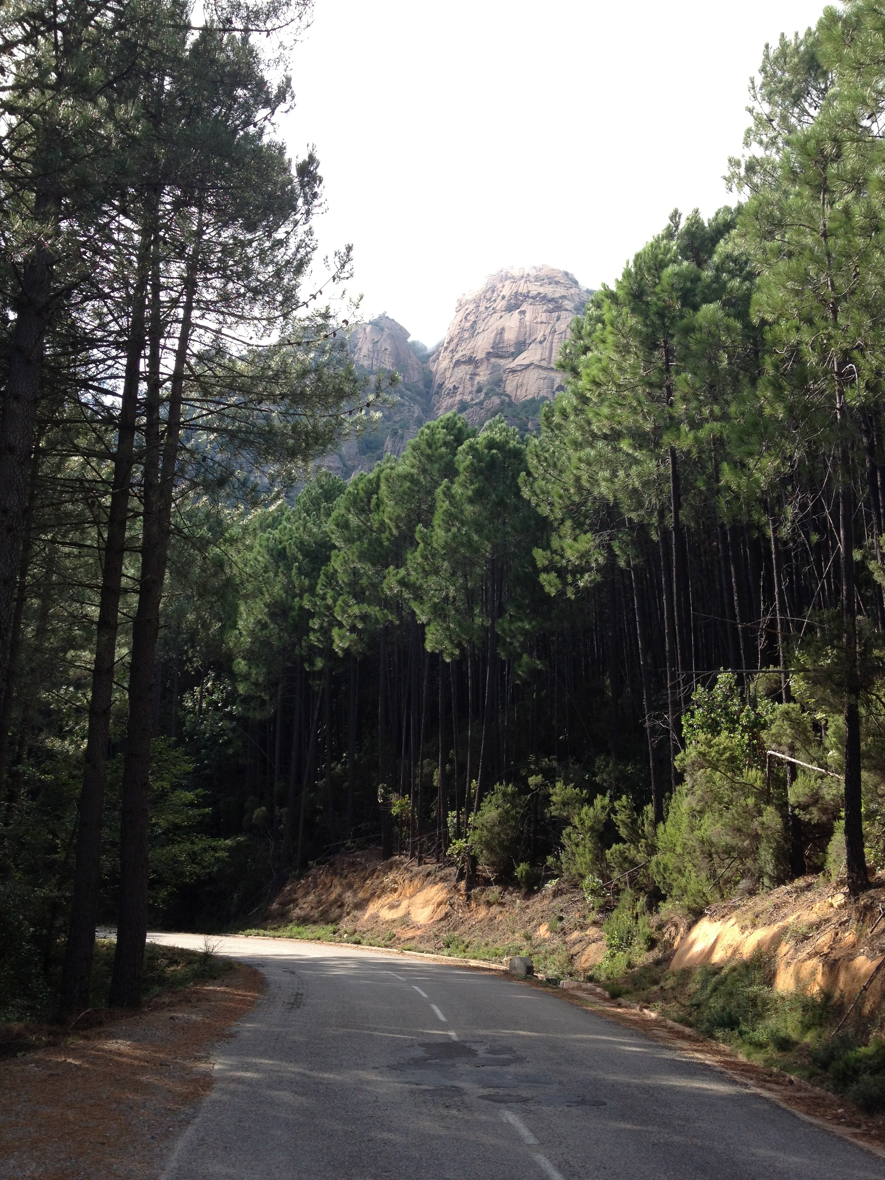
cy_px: 590
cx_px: 442
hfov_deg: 40.7
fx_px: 1193
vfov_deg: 52.6
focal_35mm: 35
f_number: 2.4
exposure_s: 1/449
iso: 64
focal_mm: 4.28
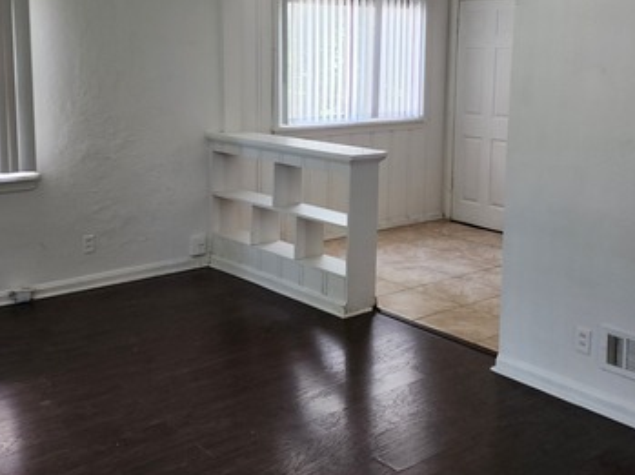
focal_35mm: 44
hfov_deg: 42.9
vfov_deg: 32.5
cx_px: 345
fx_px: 806
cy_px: 158
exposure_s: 1/180
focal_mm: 6.4
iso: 200
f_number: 1.8
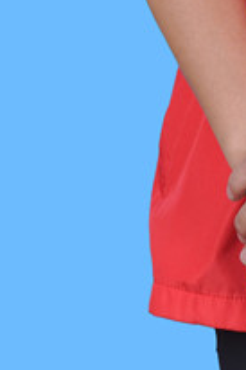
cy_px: -335
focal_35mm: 328
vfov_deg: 6.1
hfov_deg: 4.1
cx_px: 508
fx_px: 3367
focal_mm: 50
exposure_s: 1/125
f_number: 7.1
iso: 200
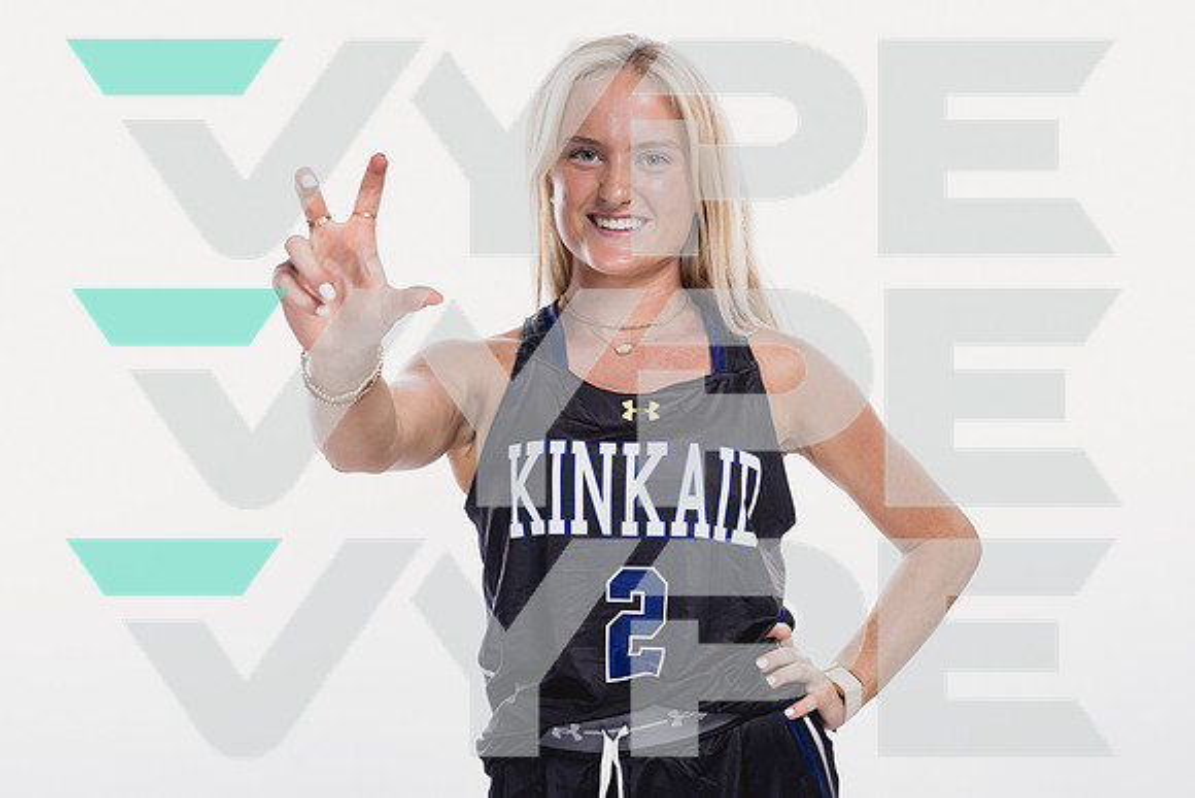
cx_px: 590
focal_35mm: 51
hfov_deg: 38.8
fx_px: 1699
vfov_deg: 26.4
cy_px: 398
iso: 400
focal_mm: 49
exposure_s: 1/250
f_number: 5.6
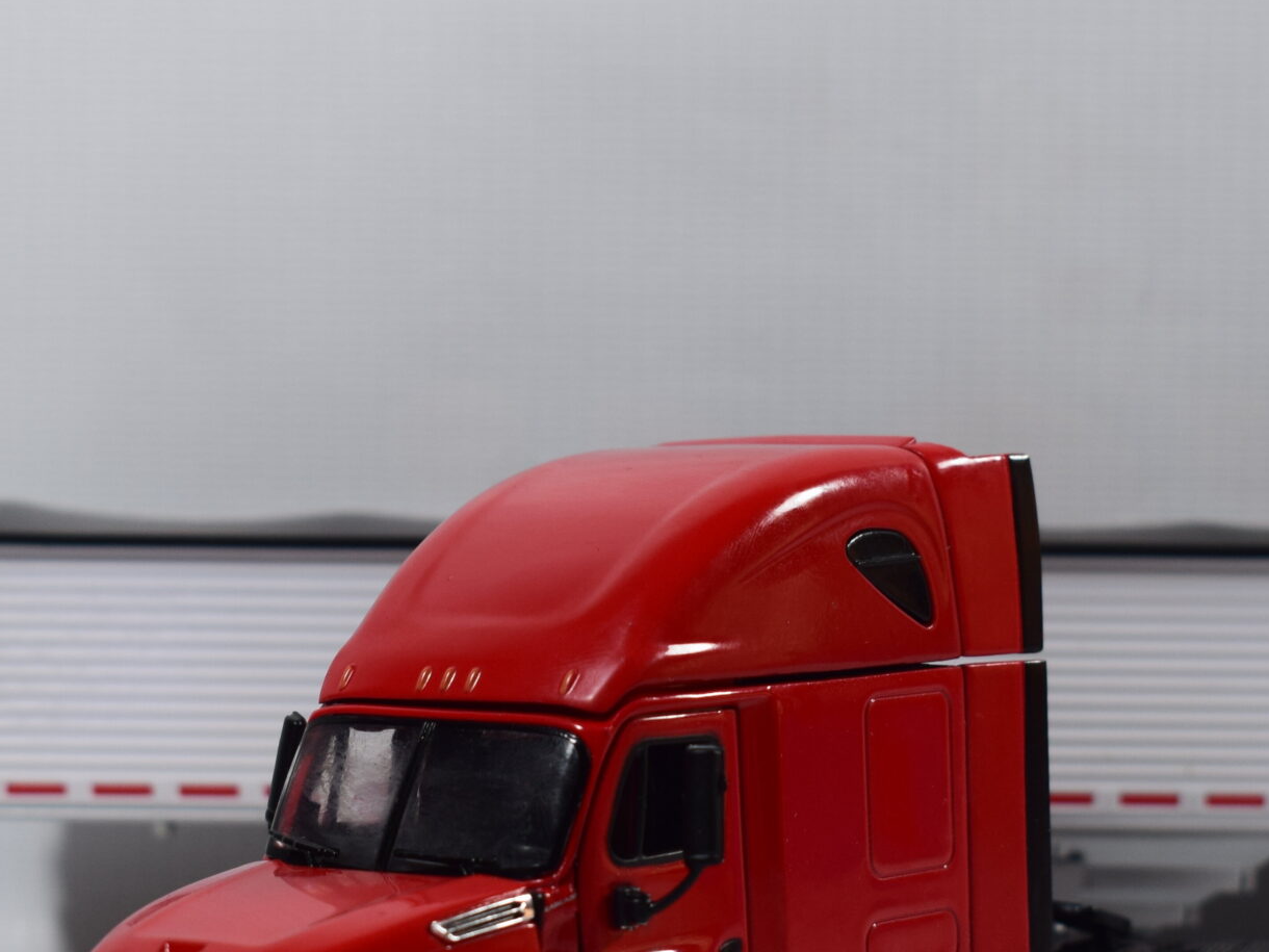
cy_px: 700
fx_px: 4216
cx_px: 757
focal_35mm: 115
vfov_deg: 12.8
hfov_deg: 17.1
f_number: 8
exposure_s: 1/50
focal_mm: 38
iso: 400
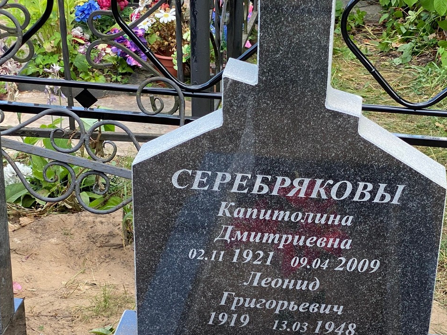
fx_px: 1020
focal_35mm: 79
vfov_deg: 18.6
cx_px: 284
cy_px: 221
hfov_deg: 24.6
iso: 25
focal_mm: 6
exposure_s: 1/122
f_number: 2
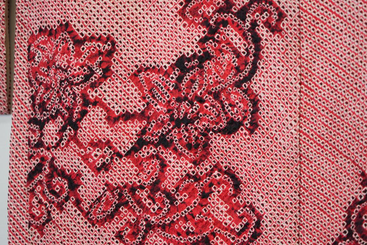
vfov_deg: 13.0
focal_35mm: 105
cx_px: 184
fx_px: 1070
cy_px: 122
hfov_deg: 19.5
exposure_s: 1/125
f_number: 4
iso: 1250
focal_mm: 105
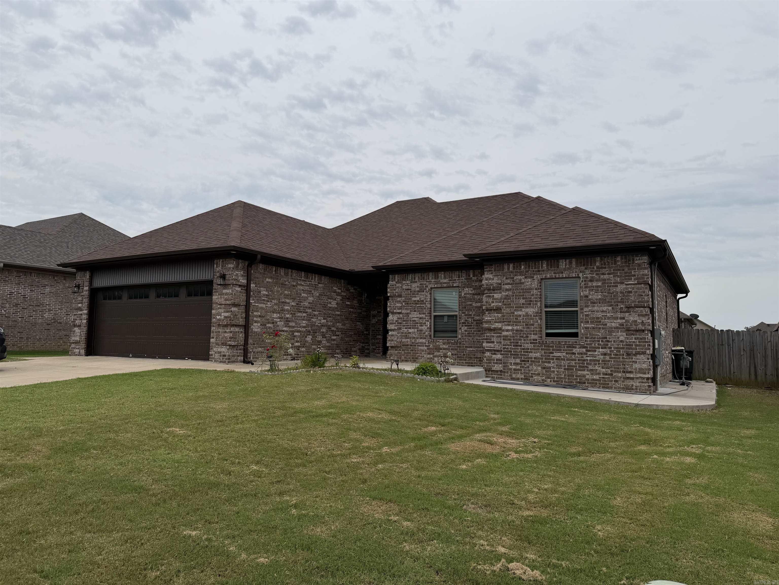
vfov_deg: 56.8
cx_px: 390
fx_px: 540
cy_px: 292
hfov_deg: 71.6
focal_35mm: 24
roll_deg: -1.6
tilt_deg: +5.9
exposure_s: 1/9091
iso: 80
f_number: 1.78
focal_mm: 6.76
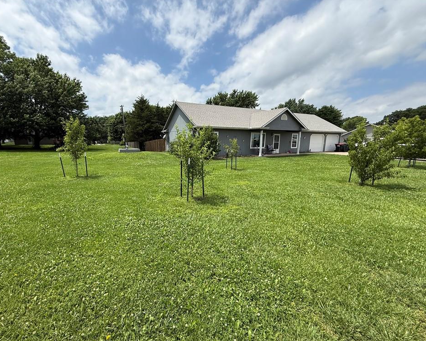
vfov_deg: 84.0
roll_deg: -0.5
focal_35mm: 15
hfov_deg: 96.5
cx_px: 193
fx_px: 189
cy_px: 173
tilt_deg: -9.8
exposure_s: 1/1848
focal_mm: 2.22
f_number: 2.2
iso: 50
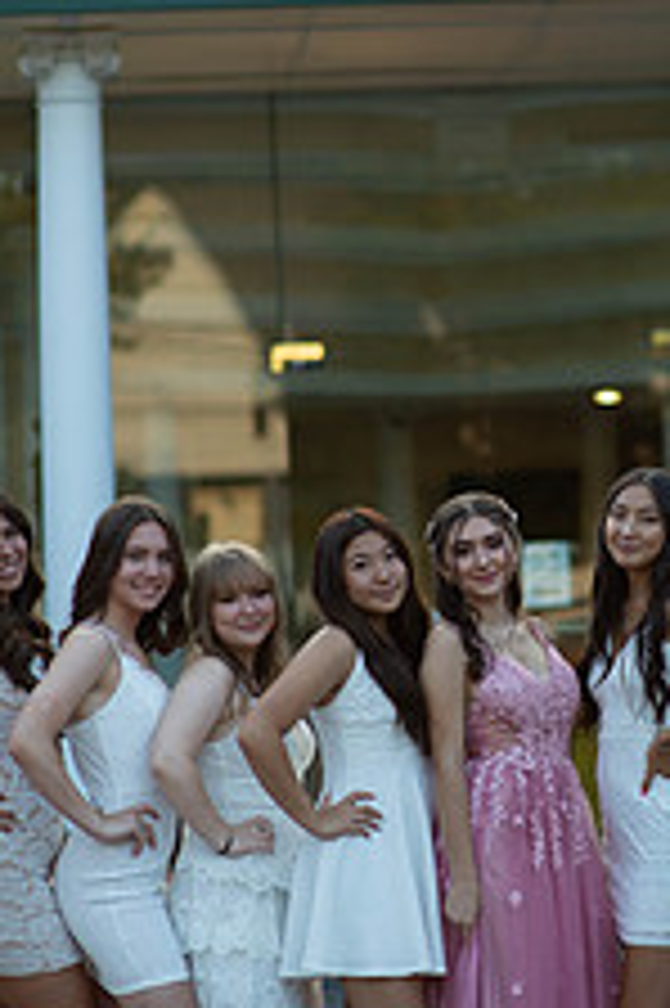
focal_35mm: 171
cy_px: 508
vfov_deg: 12.0
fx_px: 4781
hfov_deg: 8.0
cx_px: 515
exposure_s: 1/1000
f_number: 2
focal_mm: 85
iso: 250
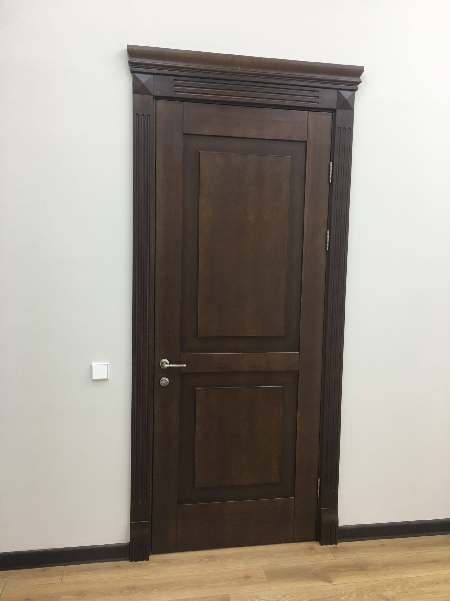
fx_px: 503
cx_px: 225
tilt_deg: -5.4
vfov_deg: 61.7
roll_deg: +0.5
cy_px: 300
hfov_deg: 48.2
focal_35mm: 29
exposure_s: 1/33
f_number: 2.2
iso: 50
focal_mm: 4.15
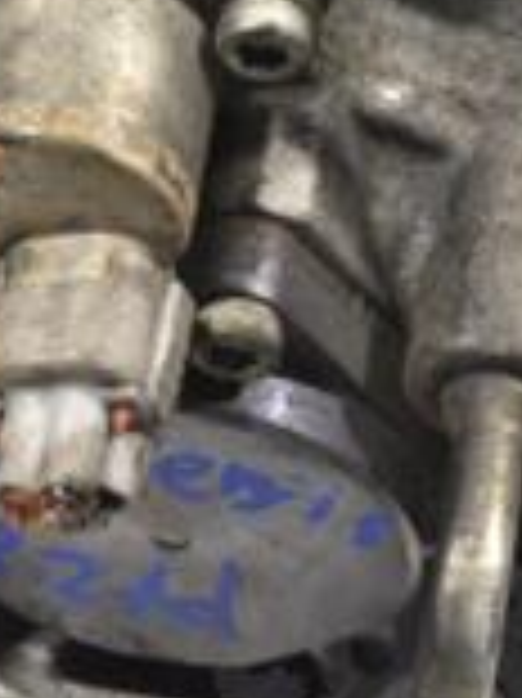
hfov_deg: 4.8
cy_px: 36
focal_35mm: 307
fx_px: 6178
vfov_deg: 6.4
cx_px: 130
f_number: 7.1
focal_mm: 55
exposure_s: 1/200
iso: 3200
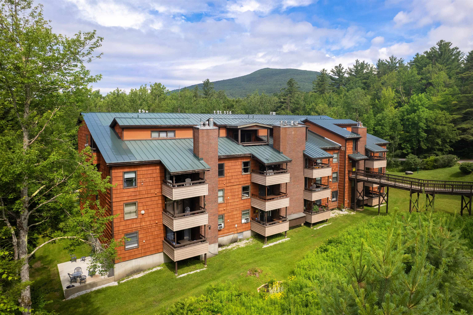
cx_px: 236
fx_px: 289
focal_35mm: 22
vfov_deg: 57.2
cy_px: 158
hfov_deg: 78.6
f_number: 2.8
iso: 100
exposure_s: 1/180
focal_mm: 8.38
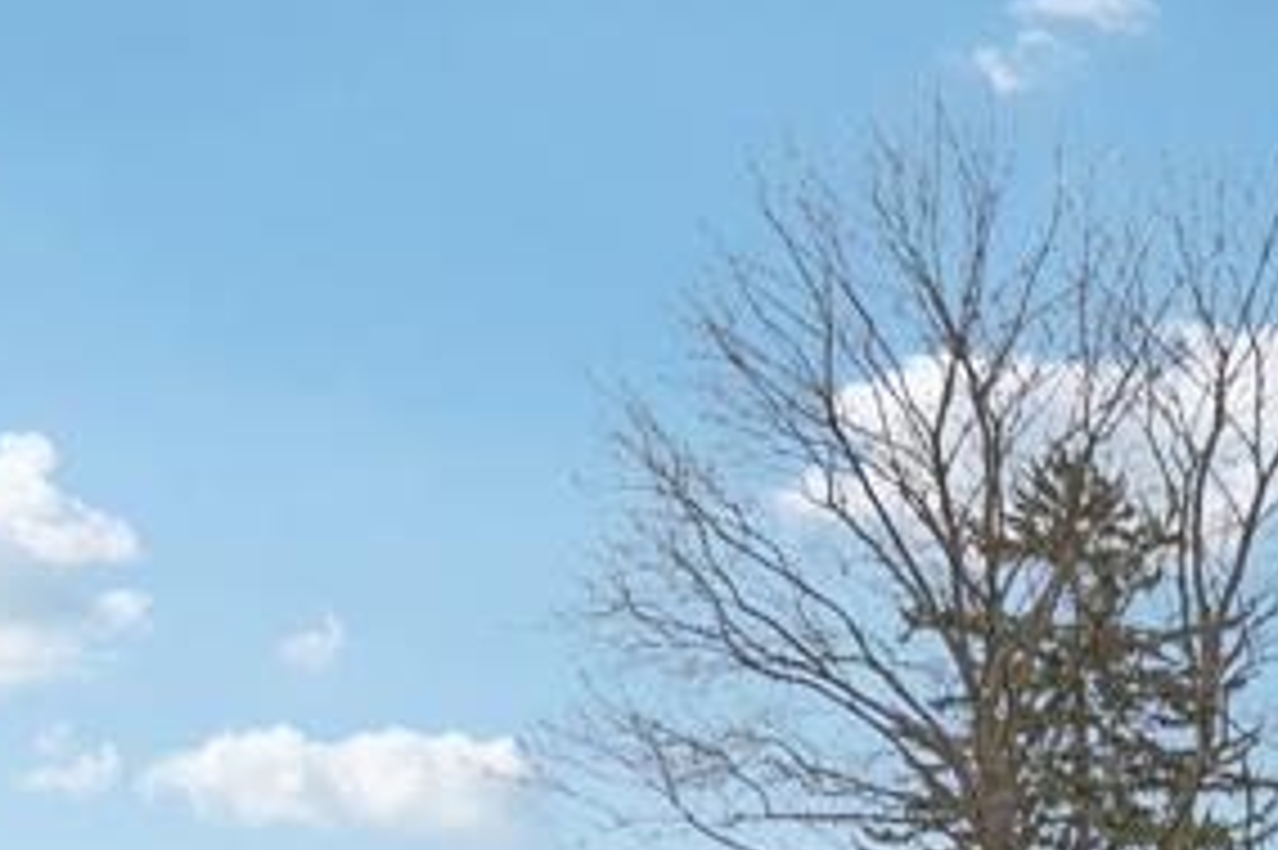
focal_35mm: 54
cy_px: 1426
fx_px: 1916
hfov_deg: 32.7
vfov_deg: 19.9
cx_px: 1377
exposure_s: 1/125
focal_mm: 10
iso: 100
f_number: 8
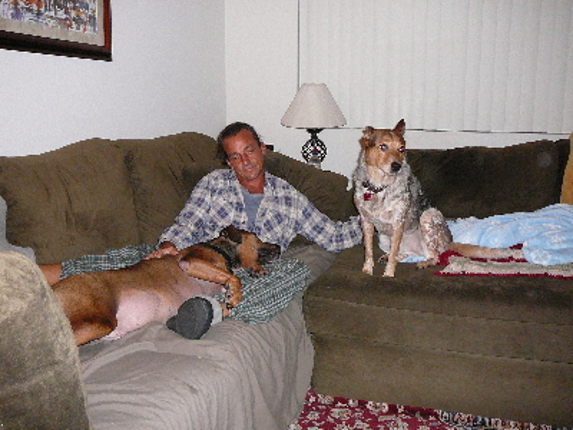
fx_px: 579
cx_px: 286
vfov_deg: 40.7
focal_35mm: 35
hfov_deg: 52.6
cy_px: 215
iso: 250
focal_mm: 5.2
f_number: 2.8
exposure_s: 1/30
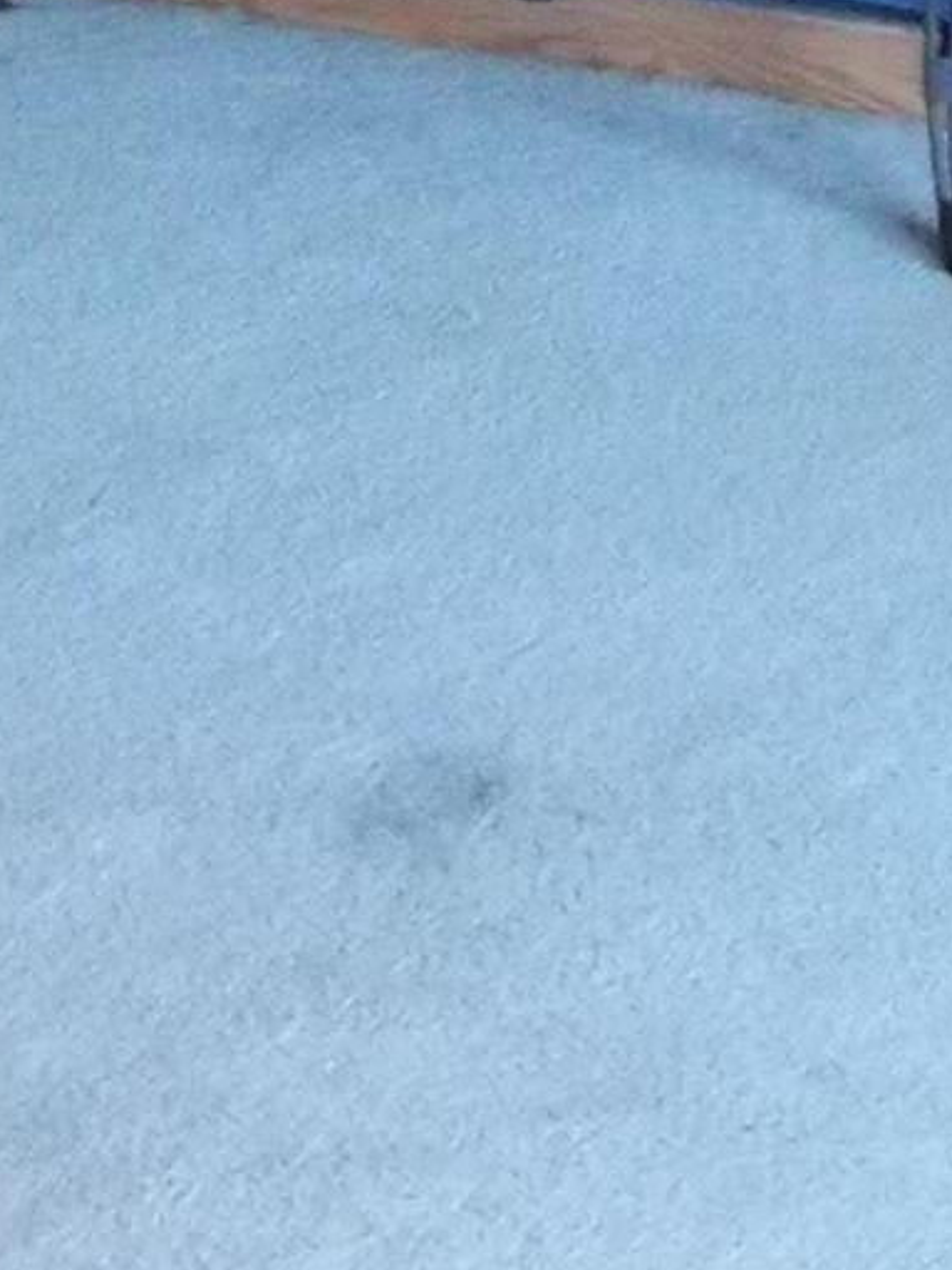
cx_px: 1123
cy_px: -1406
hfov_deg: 9.1
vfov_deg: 10.9
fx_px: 5940
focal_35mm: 162
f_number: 3.5
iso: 221
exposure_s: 1/8
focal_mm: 4.9
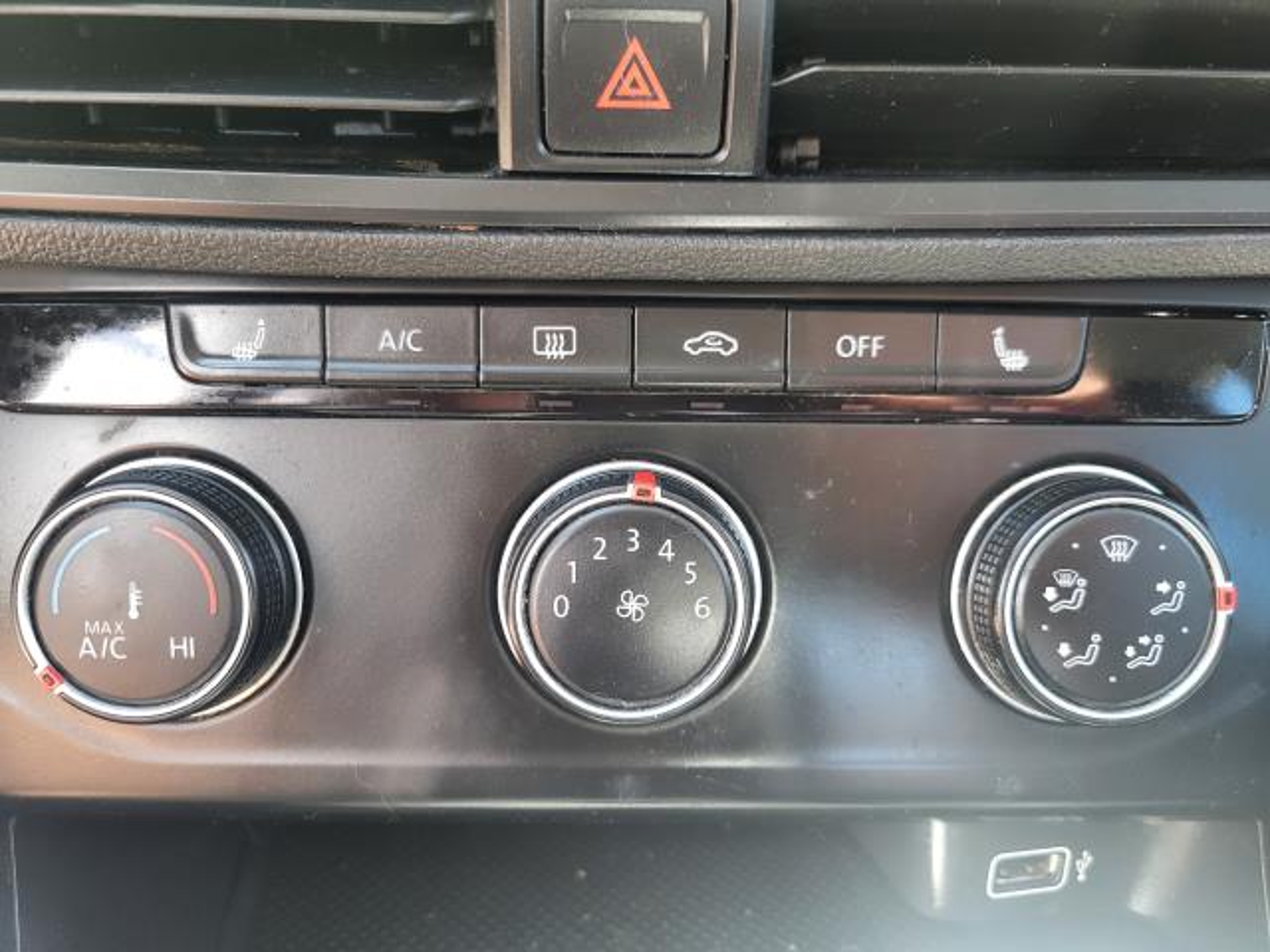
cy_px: 476
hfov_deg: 67.3
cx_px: 635
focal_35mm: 26
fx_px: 954
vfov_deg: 53.1
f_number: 1.8
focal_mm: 5.4
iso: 250
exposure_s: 1/120
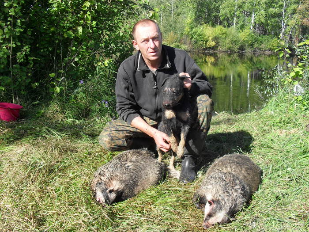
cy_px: 116
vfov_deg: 40.7
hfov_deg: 52.6
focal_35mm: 35
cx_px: 154
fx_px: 312
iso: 100
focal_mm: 6.3
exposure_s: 1/500
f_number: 3.2
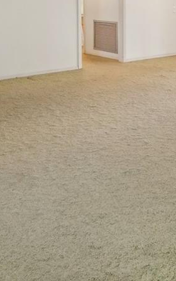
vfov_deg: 34.1
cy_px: -3
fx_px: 414
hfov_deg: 22.8
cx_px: 188
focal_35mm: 54
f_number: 8
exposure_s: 1/4
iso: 200
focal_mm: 14.8
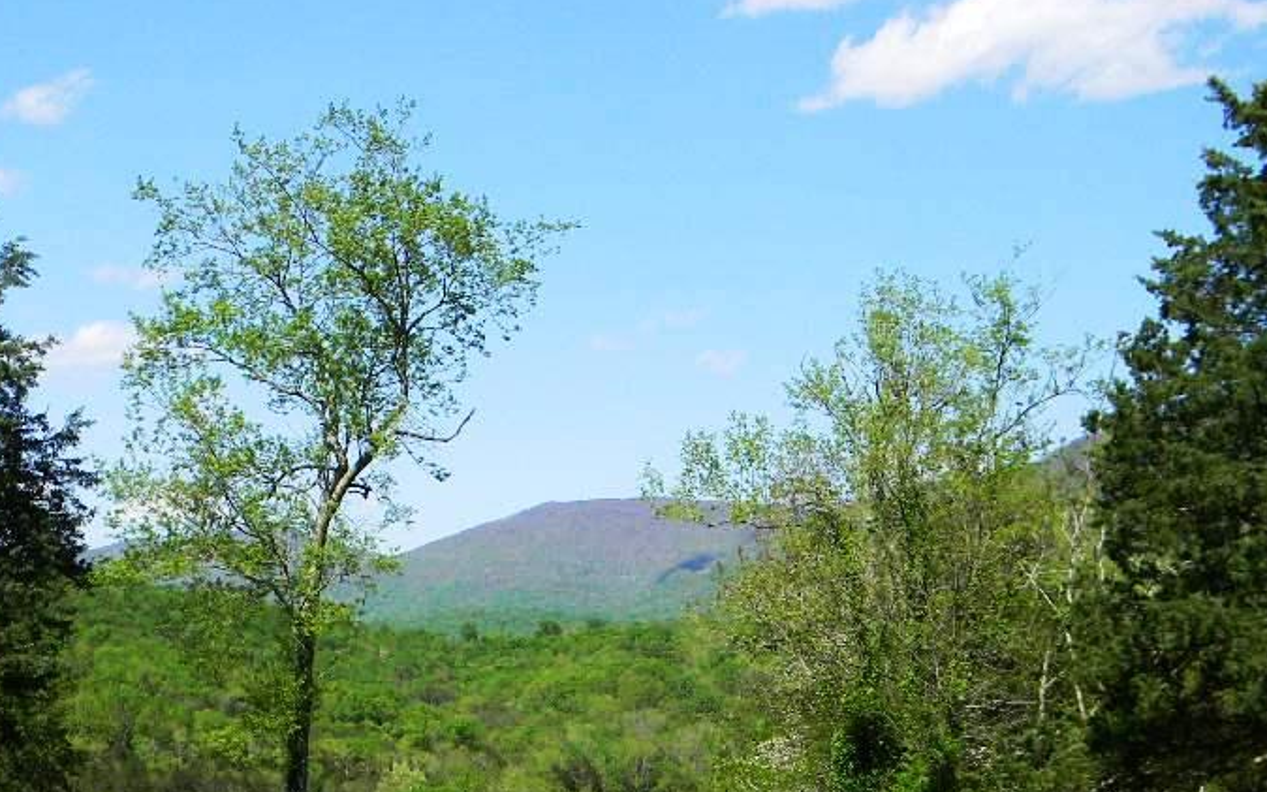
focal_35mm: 66
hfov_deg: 31.1
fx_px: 2279
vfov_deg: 19.4
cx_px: 575
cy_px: 711
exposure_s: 1/670
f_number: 3.8
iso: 80
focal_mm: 7.3
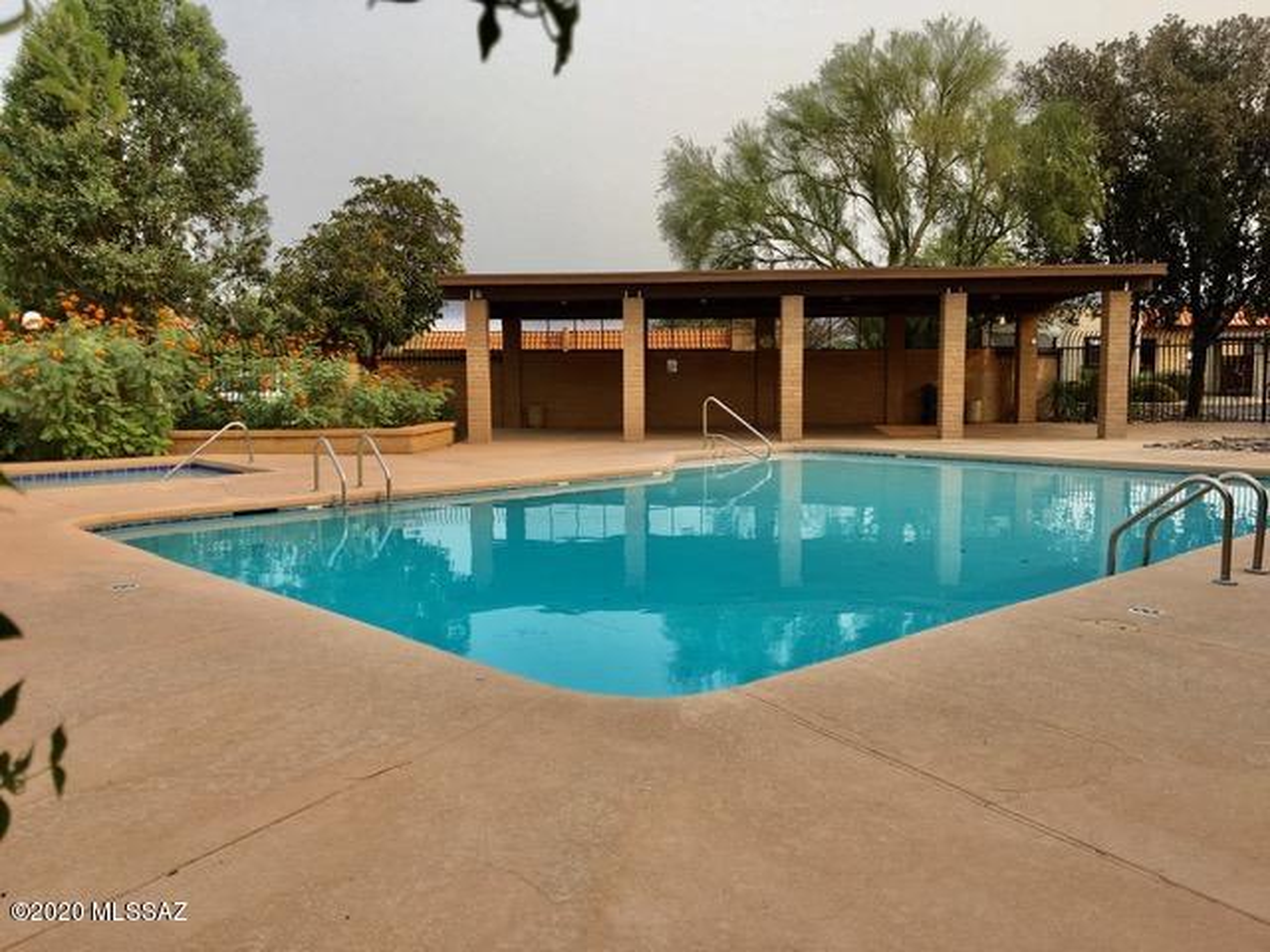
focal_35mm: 29
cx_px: 635
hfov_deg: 61.7
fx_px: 1064
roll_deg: +0.3
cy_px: 476
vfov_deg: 48.2
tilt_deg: -5.0
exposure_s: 1/1603
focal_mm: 4.15
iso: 25
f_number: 2.2
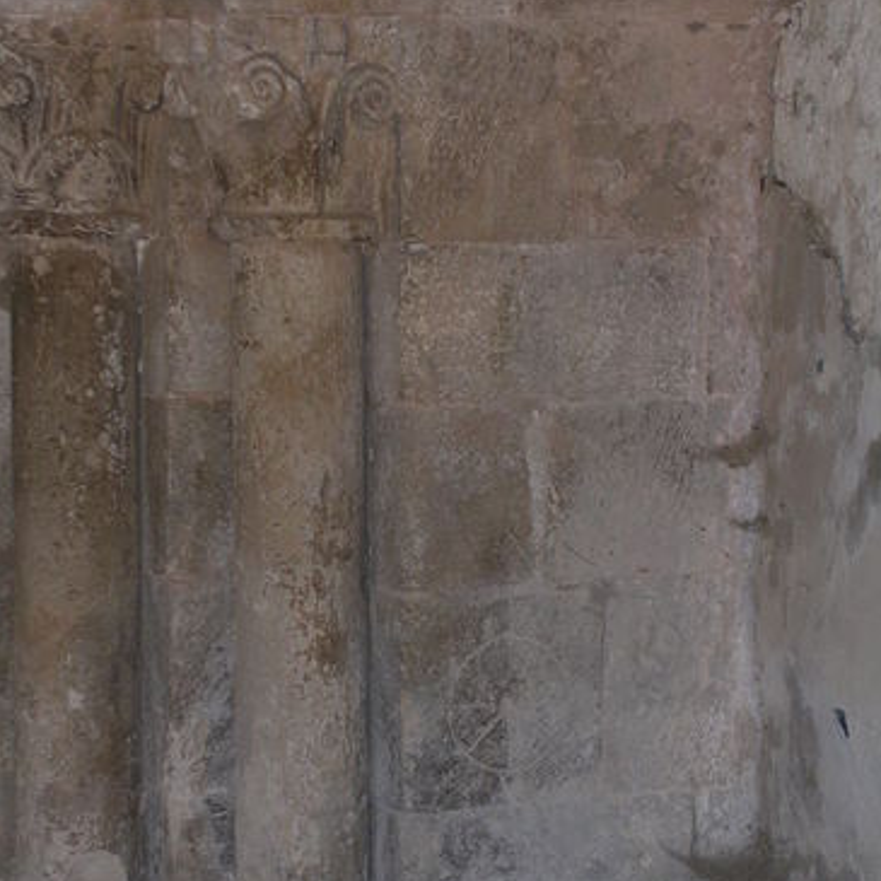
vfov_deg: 16.1
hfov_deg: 16.1
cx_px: 439
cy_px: 422
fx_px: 3110
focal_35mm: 108
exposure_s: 1/60.1
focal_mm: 13.7
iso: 91
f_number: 4.2
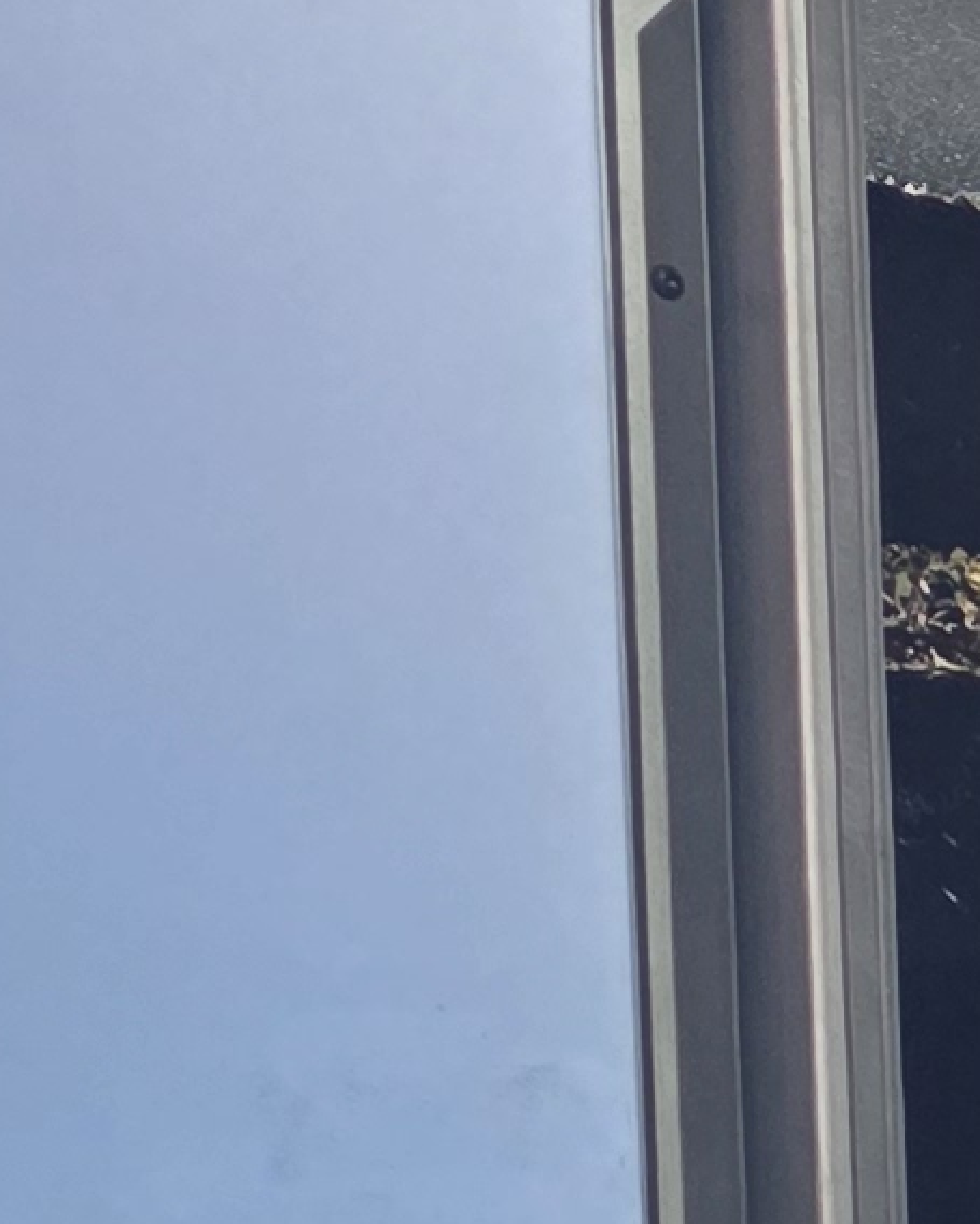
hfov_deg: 8.3
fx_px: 5724
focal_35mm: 158
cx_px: 2938
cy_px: 2293
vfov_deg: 11.2
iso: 640
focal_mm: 6.3
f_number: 1.7
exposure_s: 1/120
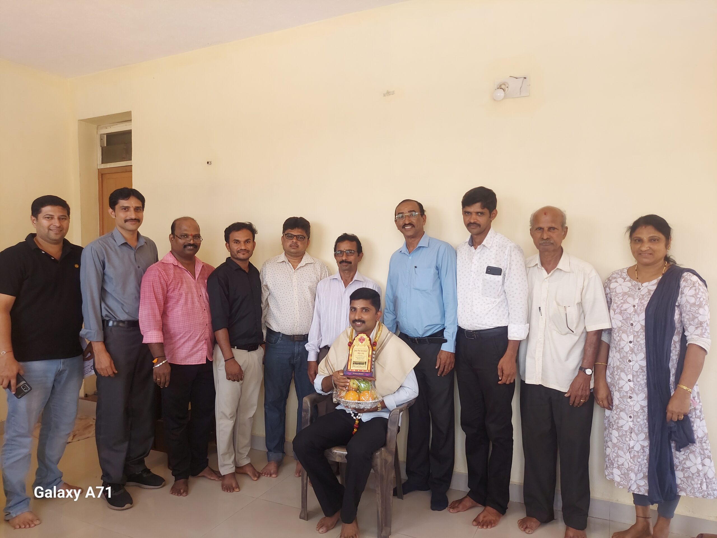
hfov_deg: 71.6
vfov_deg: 56.8
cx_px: 358
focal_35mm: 24
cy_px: 269
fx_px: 497
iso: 80
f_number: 1.8
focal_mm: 5.23
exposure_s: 1/100
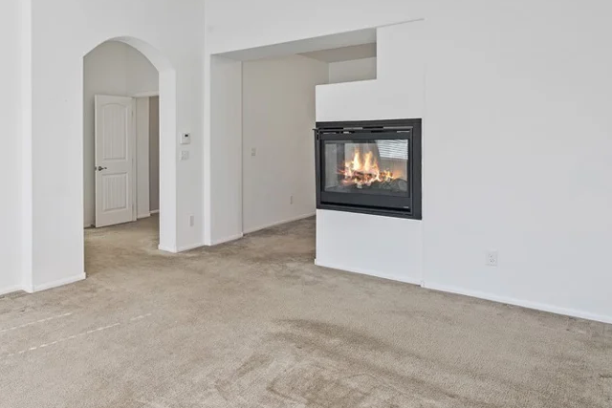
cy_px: 191
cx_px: 164
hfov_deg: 69.5
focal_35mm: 24
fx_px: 408
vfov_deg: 53.1
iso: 160
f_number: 10
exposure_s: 1/5
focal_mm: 15
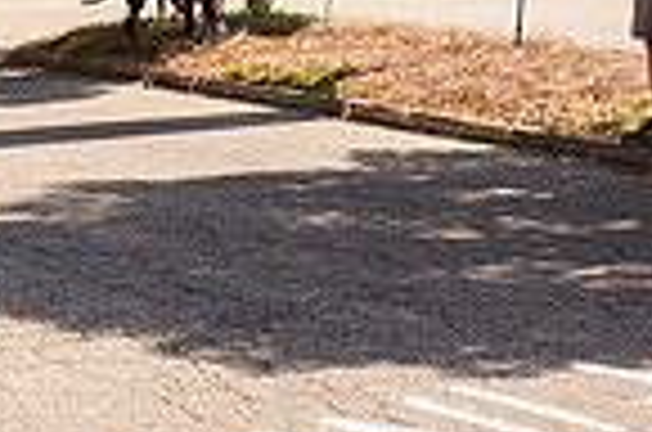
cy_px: 135
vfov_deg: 12.6
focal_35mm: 108
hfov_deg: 18.7
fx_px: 1952
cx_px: 90
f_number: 5
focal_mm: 18
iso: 640
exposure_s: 1/1600
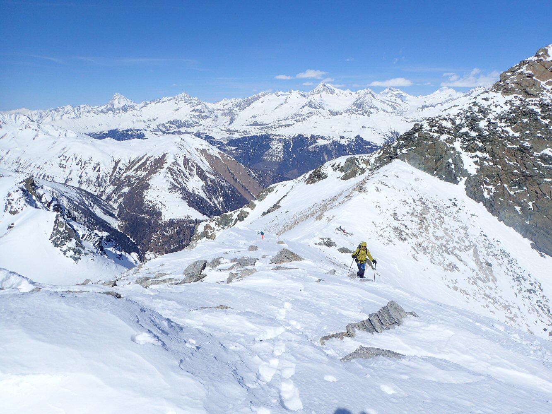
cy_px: 207
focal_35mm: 25
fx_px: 399
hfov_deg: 69.4
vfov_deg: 54.9
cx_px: 276
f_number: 8
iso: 100
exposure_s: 1/500
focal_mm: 4.5
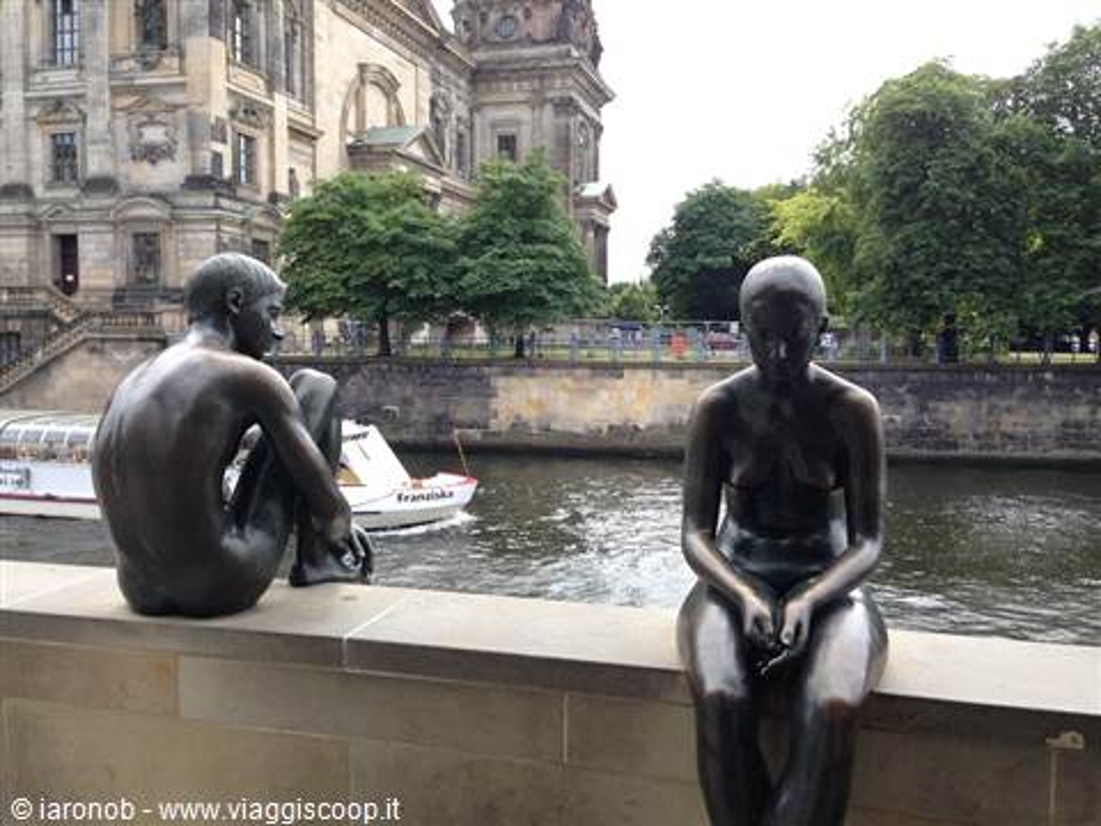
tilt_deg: -6.9
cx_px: 550
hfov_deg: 55.4
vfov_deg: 42.9
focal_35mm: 33
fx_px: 1050
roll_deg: -0.2
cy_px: 413
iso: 50
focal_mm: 4.12
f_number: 2.4
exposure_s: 1/357
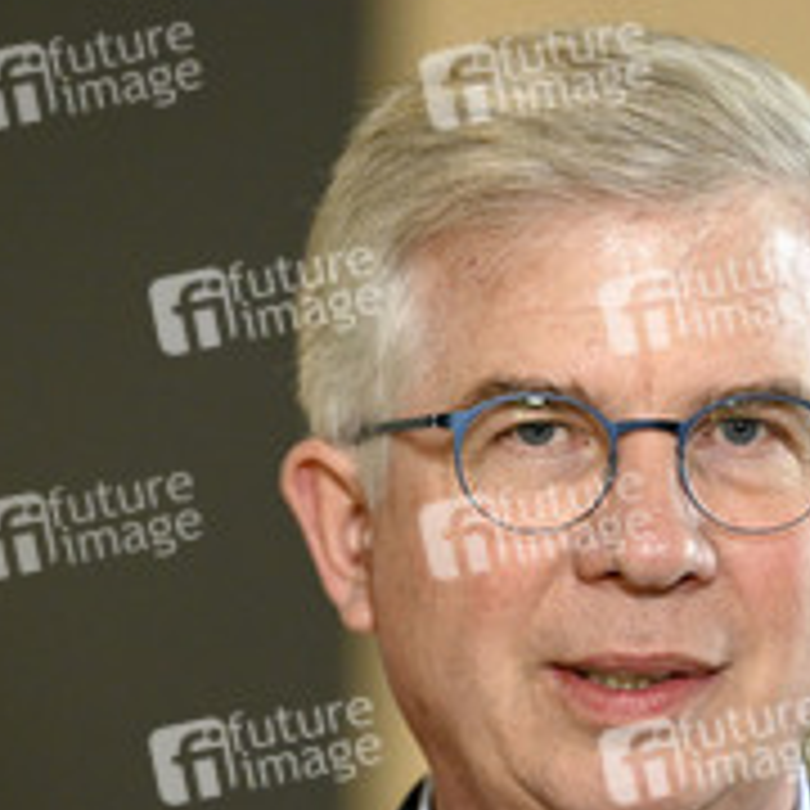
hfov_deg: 5.1
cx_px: 596
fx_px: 9028
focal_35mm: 341
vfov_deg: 5.1
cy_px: 639
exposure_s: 1/640
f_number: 2.8
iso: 4000
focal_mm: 160
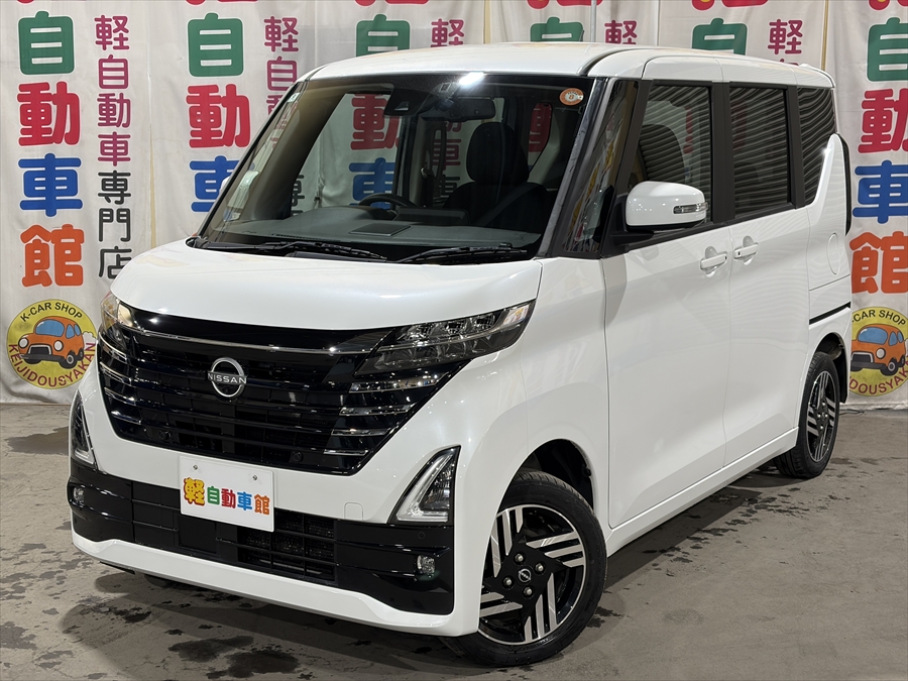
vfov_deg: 28.0
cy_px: 340
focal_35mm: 52
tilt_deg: -7.9
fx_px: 1364
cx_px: 454
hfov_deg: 36.8
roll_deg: +0.3
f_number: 1.6
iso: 64
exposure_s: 1/50
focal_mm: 5.96
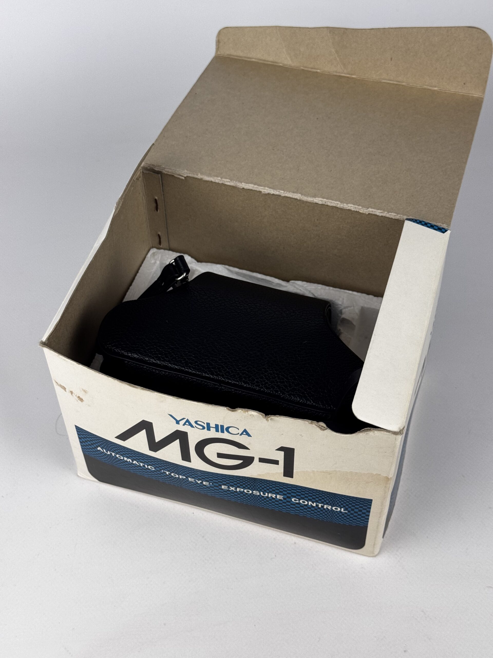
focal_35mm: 48
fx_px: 911
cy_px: 329
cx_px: 246
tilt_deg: -50.2
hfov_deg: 30.3
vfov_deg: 39.7
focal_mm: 6.76
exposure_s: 1/404
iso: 64
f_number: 1.78
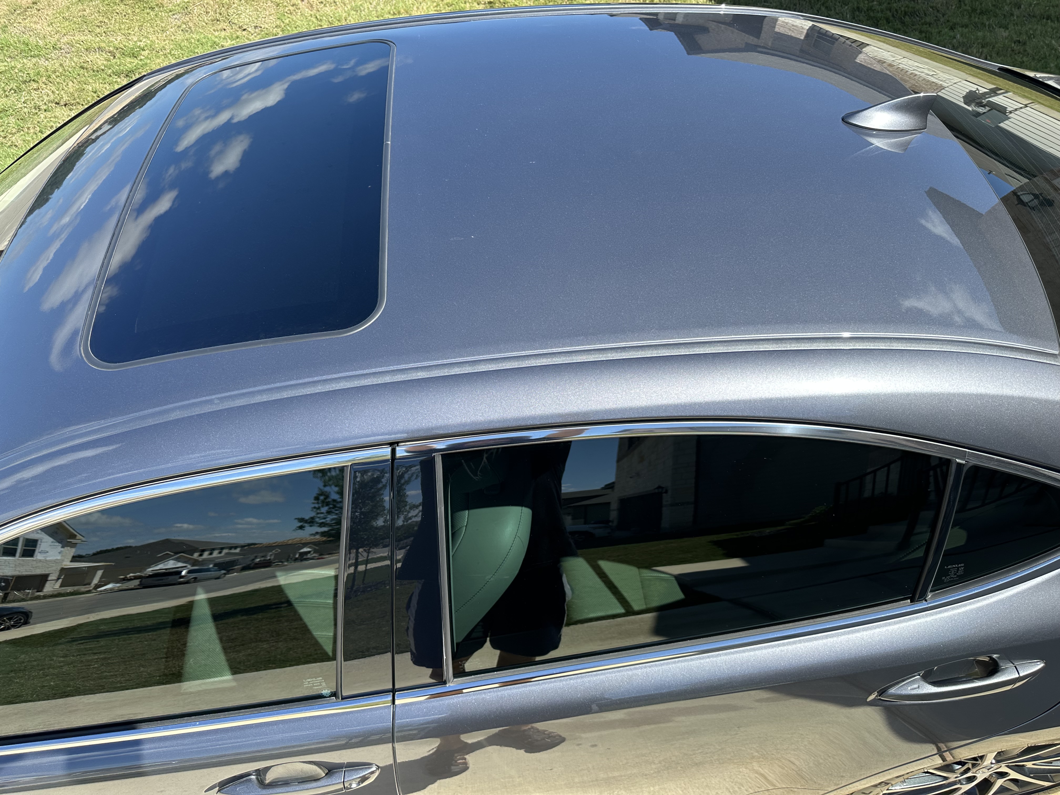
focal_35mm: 24
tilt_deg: -47.2
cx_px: 530
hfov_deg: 71.6
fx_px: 735
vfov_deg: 56.8
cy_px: 398
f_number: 1.78
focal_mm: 6.86
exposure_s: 1/1664
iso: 80
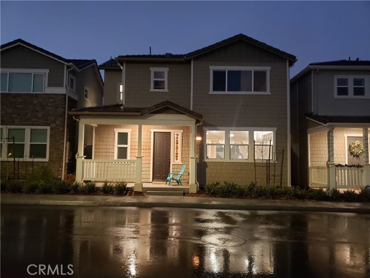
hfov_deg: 67.3
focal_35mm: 26
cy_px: 139
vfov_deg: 53.1
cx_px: 185
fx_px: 278
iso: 500
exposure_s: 1/10
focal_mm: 4.3
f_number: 1.5
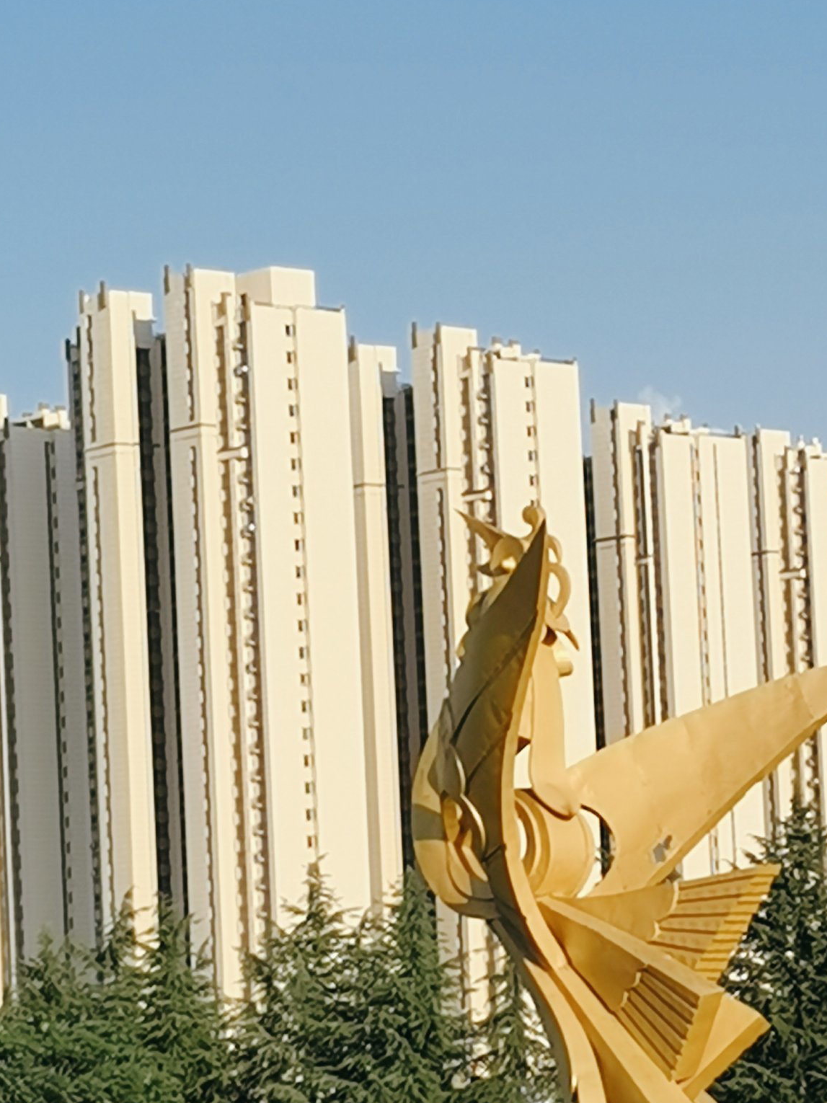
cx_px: 604
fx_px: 4493
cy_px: 760
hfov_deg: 10.5
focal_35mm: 141
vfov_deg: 14.0
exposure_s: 1/2500
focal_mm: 5.54
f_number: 1.8
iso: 50
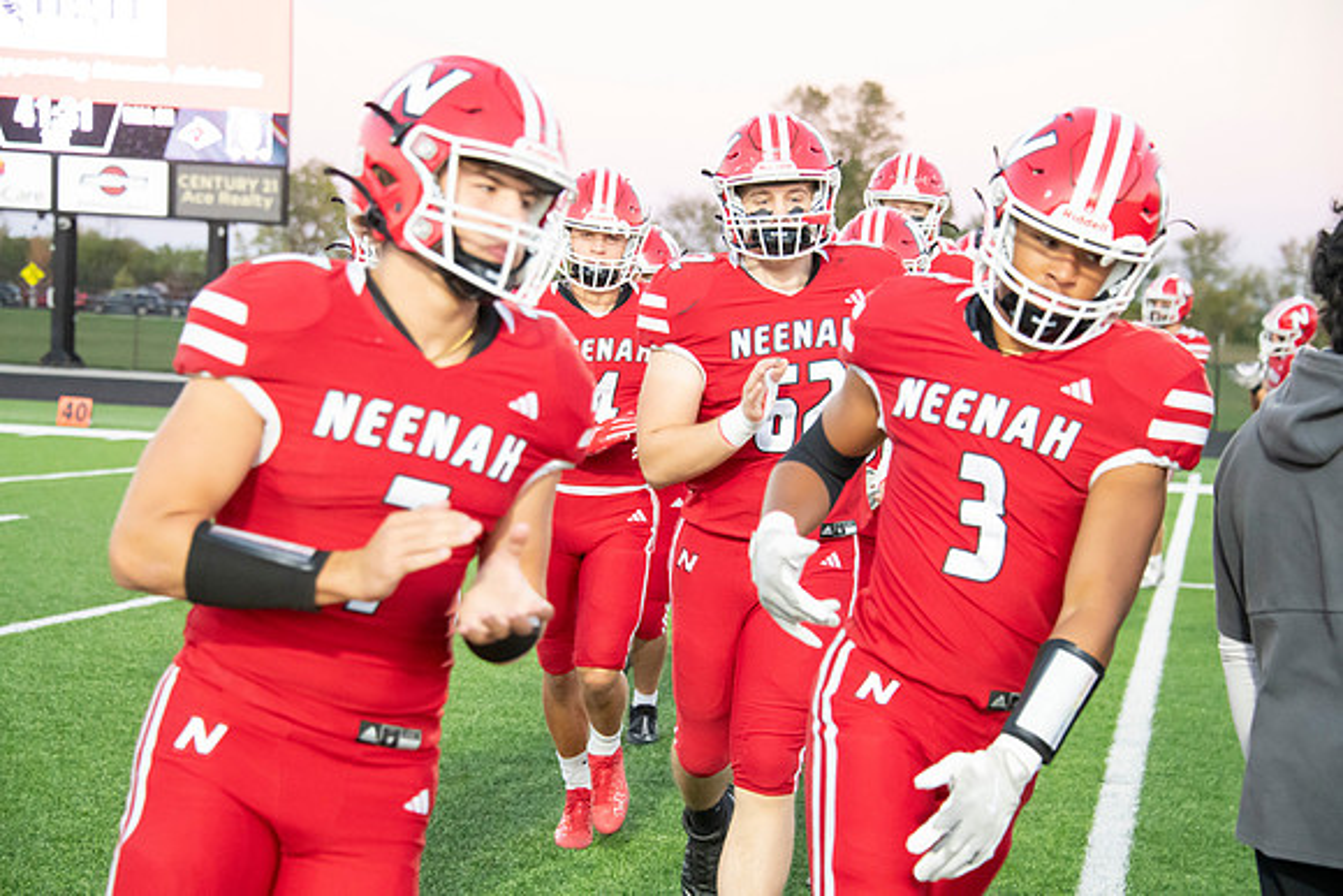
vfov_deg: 14.9
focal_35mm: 92
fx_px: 3433
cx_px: 672
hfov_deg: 22.1
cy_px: 448
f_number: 5.6
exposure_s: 1/500
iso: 8000
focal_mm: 92
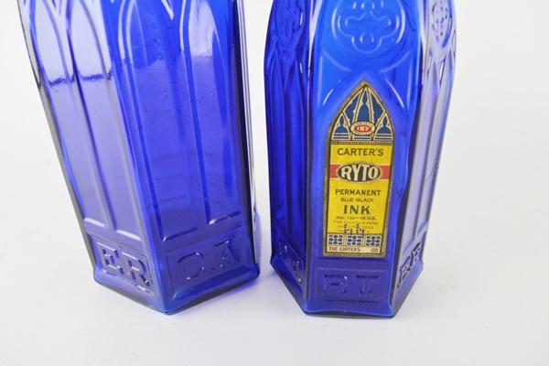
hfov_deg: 61.9
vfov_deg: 43.6
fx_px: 457
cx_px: 274
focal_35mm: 30
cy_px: 183
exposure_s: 1/125
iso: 400
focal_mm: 20
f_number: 5.6
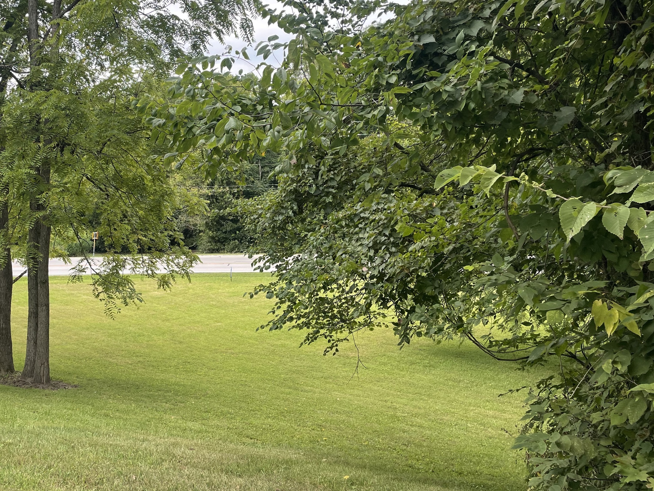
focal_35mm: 35
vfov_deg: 40.5
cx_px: 216
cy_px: 200
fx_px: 661
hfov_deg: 51.6
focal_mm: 4.2
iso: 32
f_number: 1.6
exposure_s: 1/326
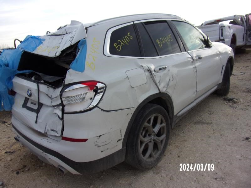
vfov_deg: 56.8
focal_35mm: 24
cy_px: 94
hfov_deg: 71.6
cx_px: 126
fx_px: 174
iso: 80
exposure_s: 1/400
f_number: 3.3
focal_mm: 4.3
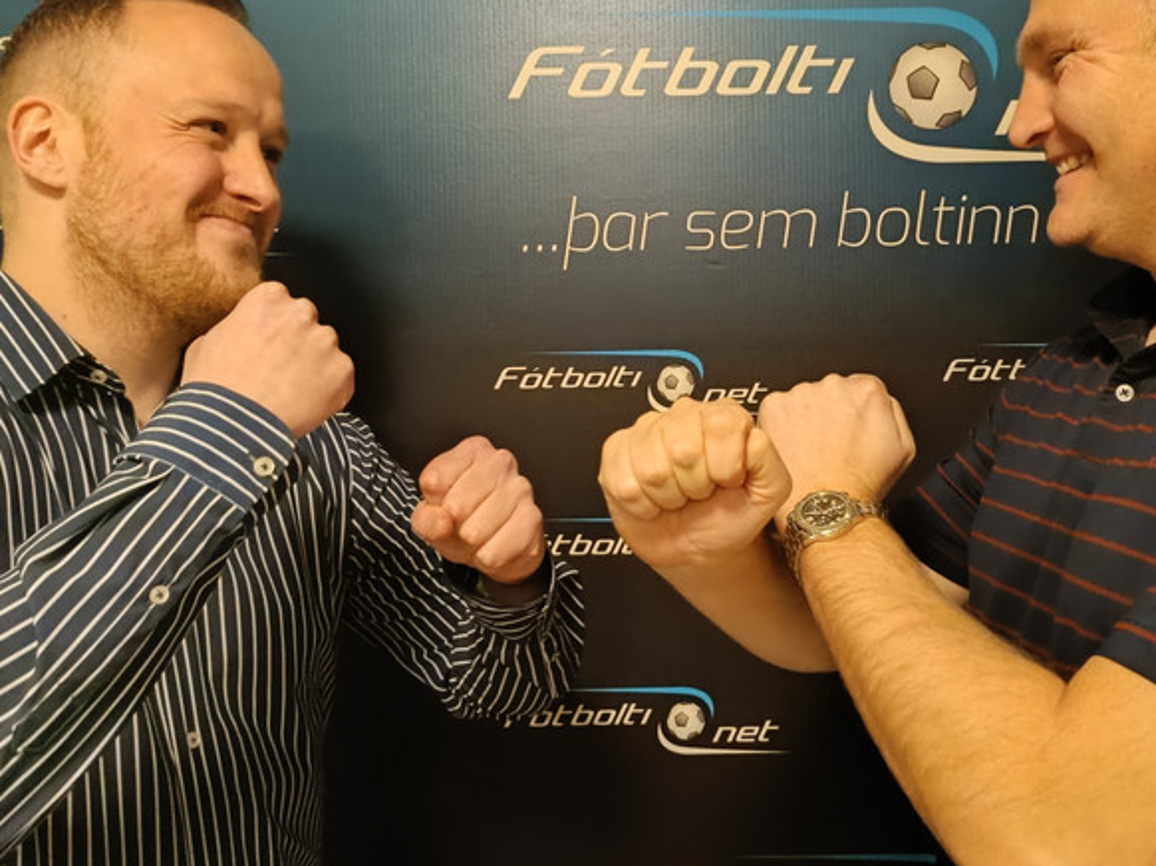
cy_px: 320
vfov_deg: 42.6
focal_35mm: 33
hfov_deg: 54.8
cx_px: 717
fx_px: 1102
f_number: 1.88
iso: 1395
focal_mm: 5.59
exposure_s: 1/25
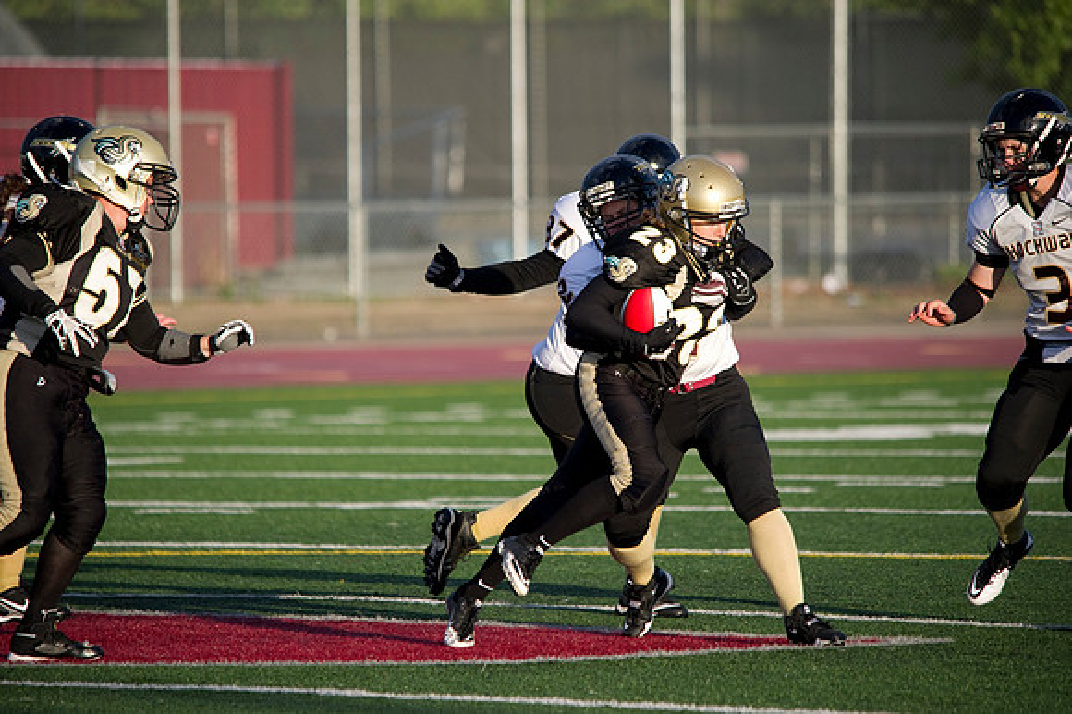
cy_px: 357
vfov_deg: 3.4
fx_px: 11904
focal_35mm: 400
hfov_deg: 5.2
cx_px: 536
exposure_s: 1/1000
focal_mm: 400
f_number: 6.3
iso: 640
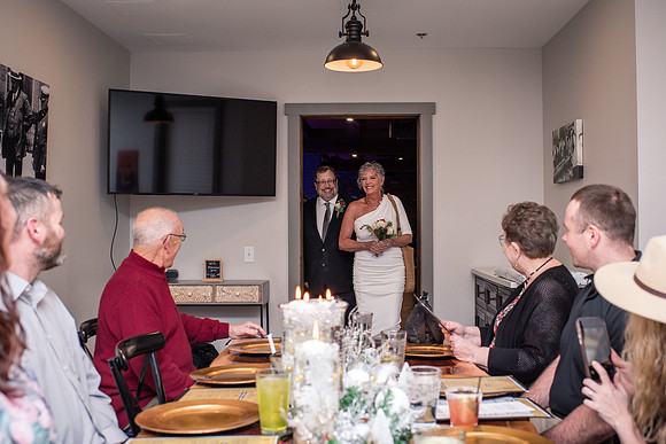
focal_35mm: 40
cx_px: 360
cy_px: 210
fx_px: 741
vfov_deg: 33.4
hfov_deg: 48.4
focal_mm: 35
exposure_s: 1/200
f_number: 3.5
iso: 160
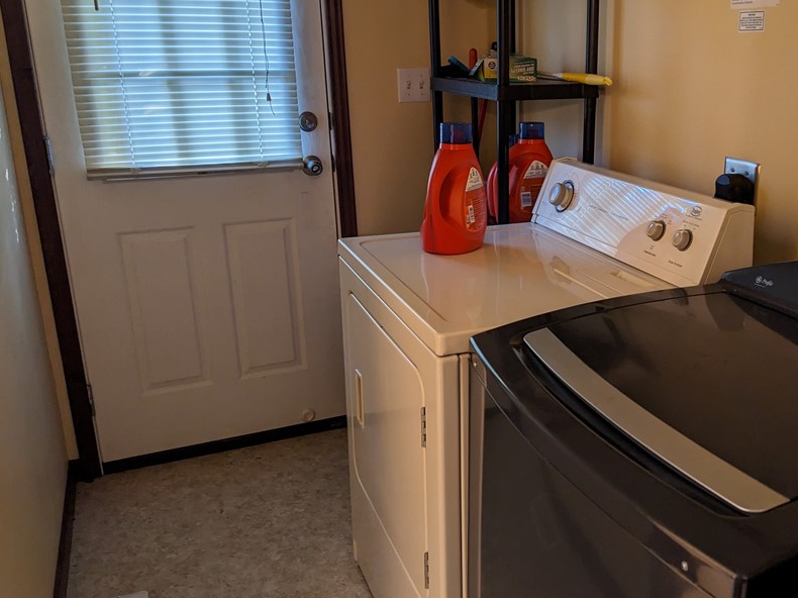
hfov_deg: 52.0
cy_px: 298
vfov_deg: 40.7
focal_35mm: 35
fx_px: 807
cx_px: 508
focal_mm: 4.38
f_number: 1.73
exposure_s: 1/24
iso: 156
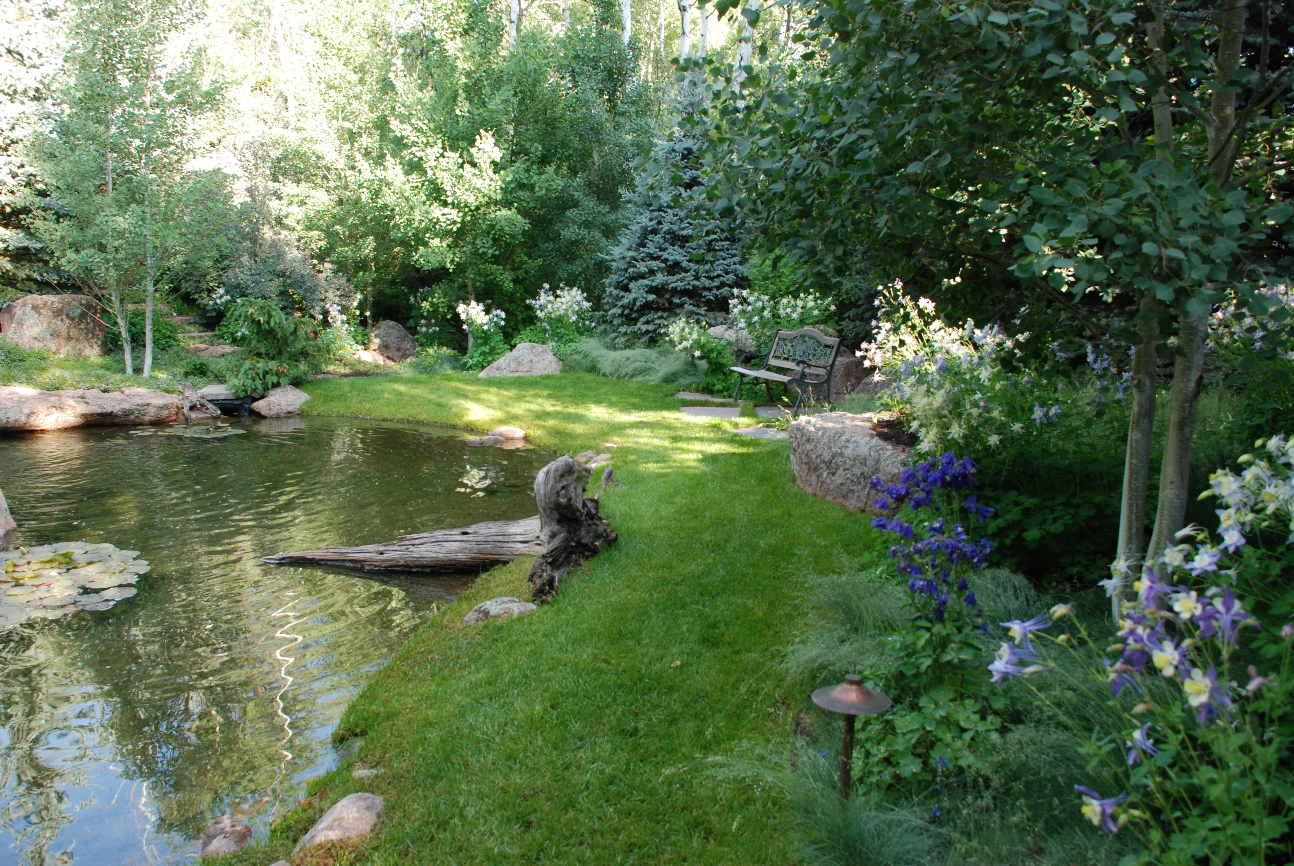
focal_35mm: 27
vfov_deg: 48.0
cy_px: 433
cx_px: 647
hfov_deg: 67.3
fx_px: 972
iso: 400
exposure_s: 1/100
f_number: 5
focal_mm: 18
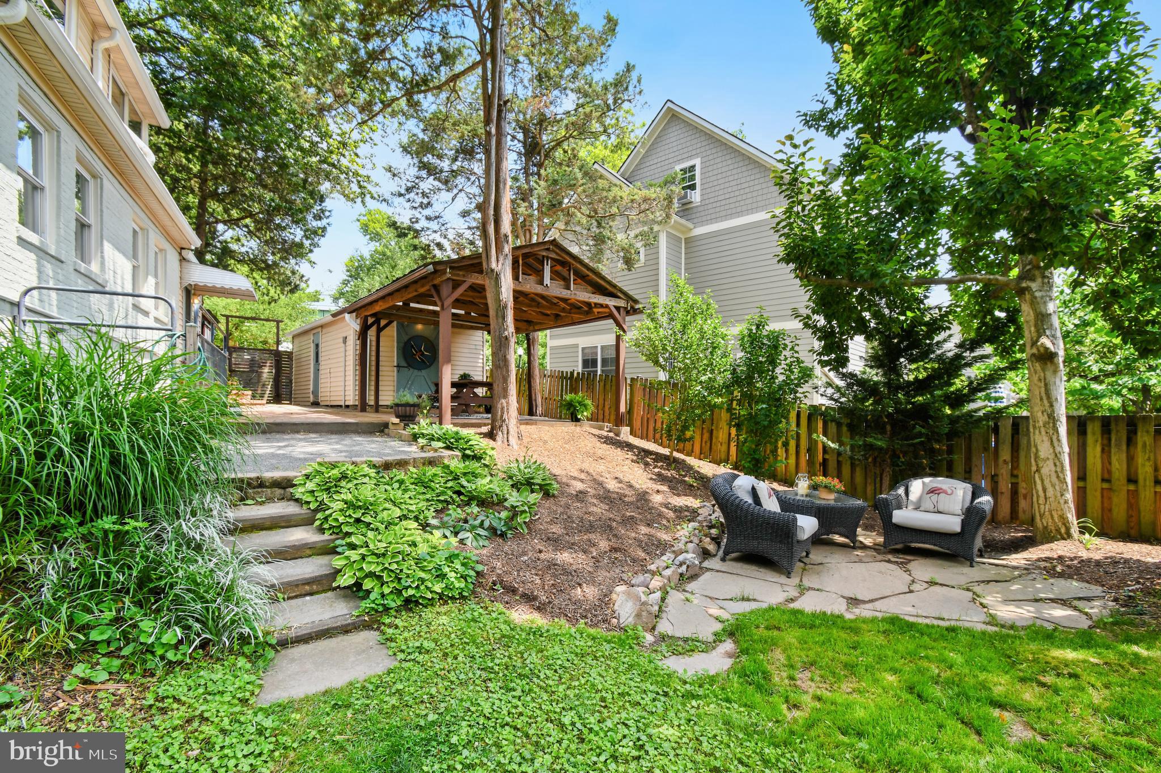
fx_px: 483
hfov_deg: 100.4
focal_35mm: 15
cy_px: 386
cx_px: 580
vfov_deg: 77.3
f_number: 9
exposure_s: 1/100
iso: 200
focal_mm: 10
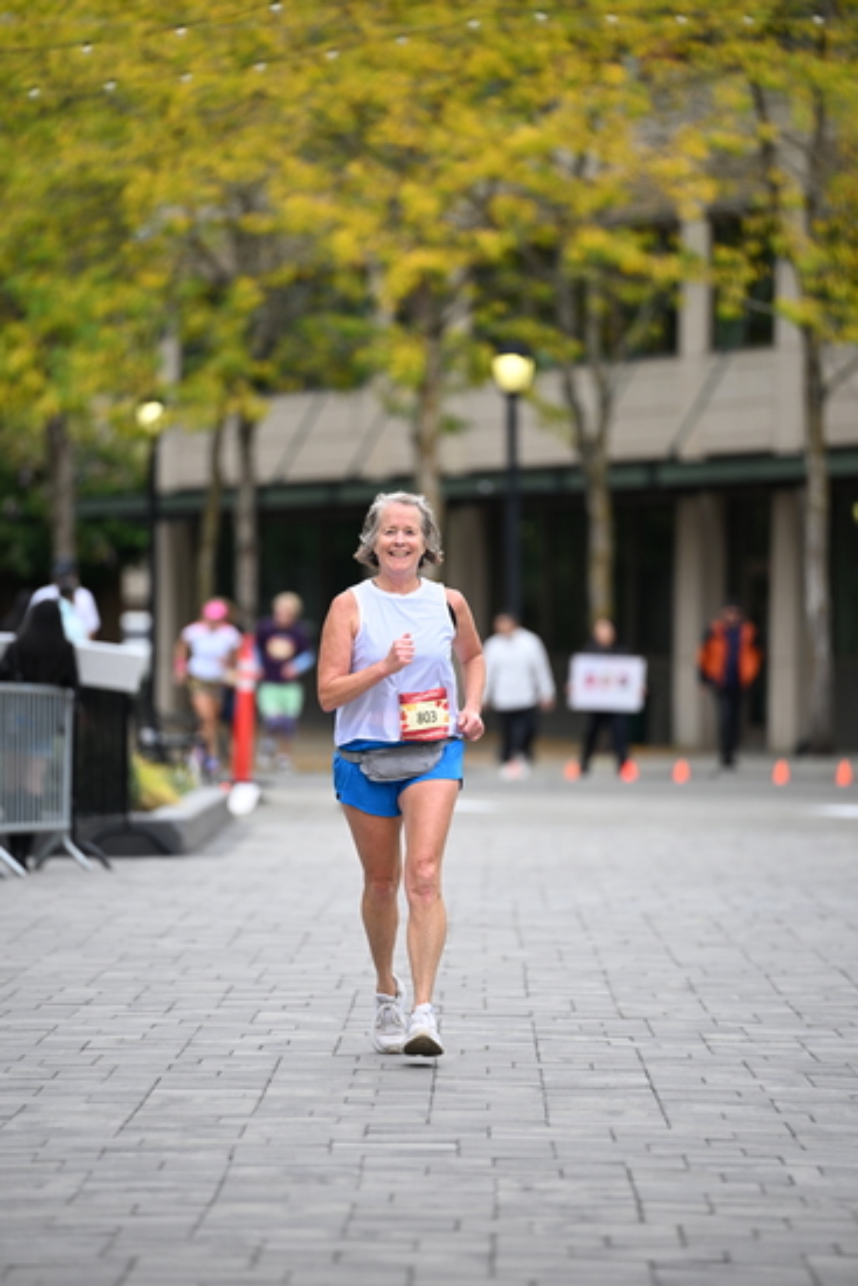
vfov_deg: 10.3
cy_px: 643
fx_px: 7145
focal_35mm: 200
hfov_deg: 6.9
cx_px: 429
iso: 640
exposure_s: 1/2500
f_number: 2.8
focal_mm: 200
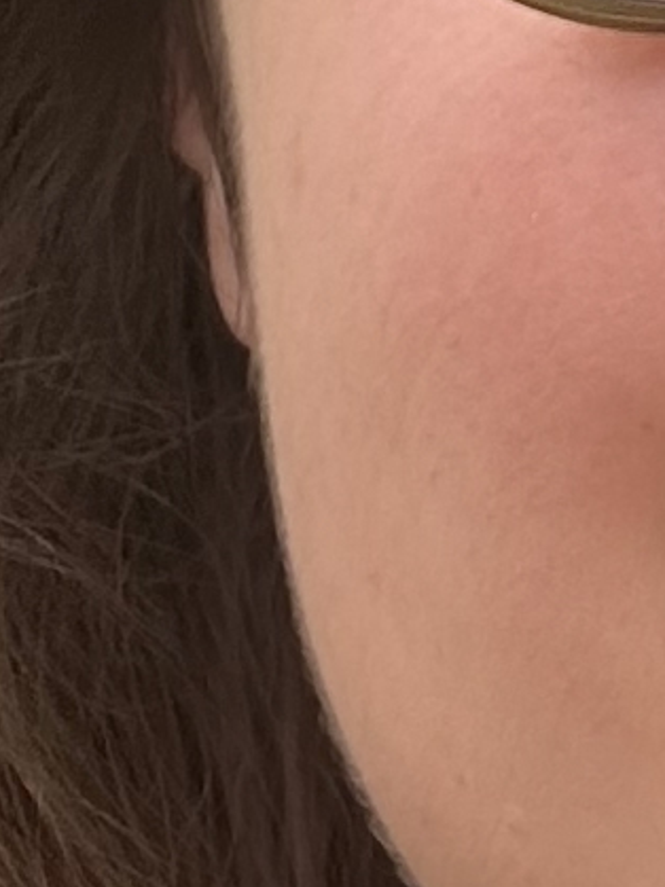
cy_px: -337
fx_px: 5664
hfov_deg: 6.4
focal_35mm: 221
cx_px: 1516
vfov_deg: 8.8
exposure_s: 1/166
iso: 40
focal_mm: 2.69
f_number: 1.9
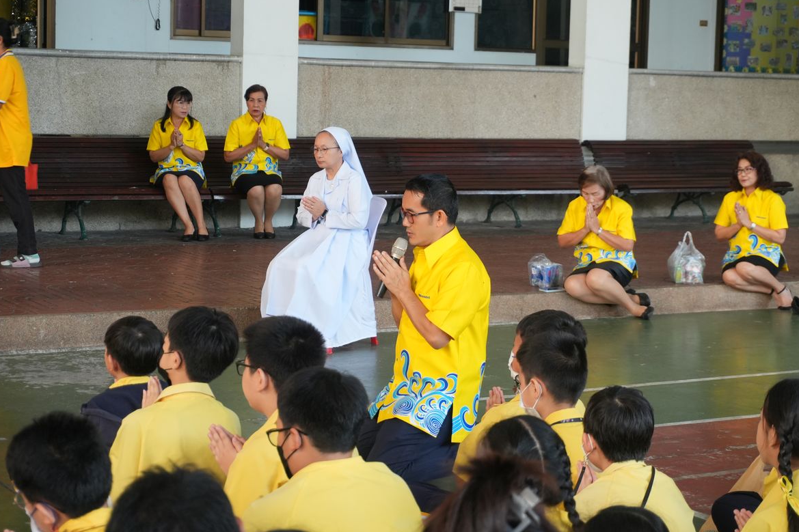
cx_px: 392
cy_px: 270
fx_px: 1709
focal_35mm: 77
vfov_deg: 17.7
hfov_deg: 26.3
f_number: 5.6
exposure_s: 1/125
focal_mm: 50
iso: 1000
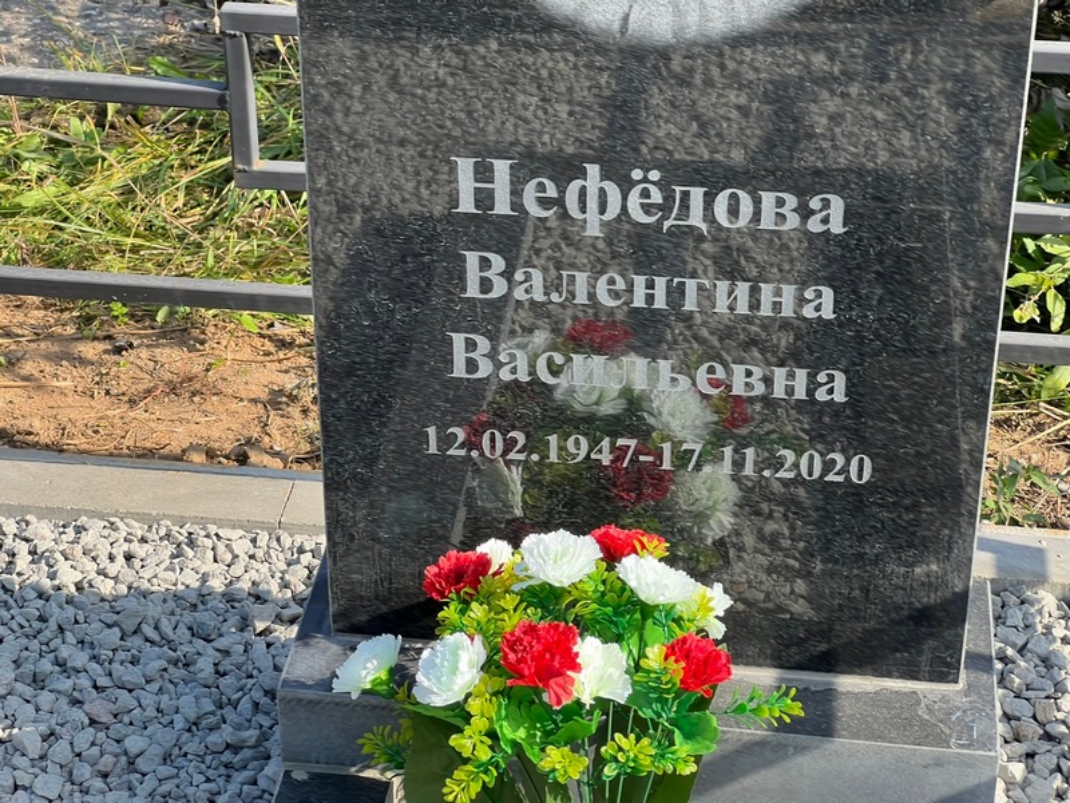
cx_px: 535
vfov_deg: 19.1
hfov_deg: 25.3
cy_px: 402
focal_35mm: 77
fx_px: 2380
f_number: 2.8
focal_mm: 9
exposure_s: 1/184
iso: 32
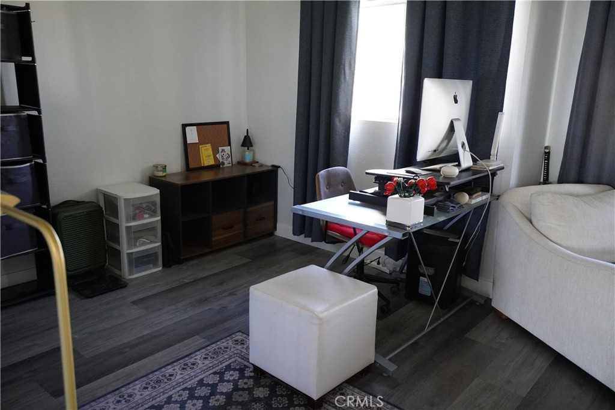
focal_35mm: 30
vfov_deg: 43.6
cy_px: 205
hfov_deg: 61.9
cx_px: 308
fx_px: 513
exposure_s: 1/250
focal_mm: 20
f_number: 2.8
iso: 3200
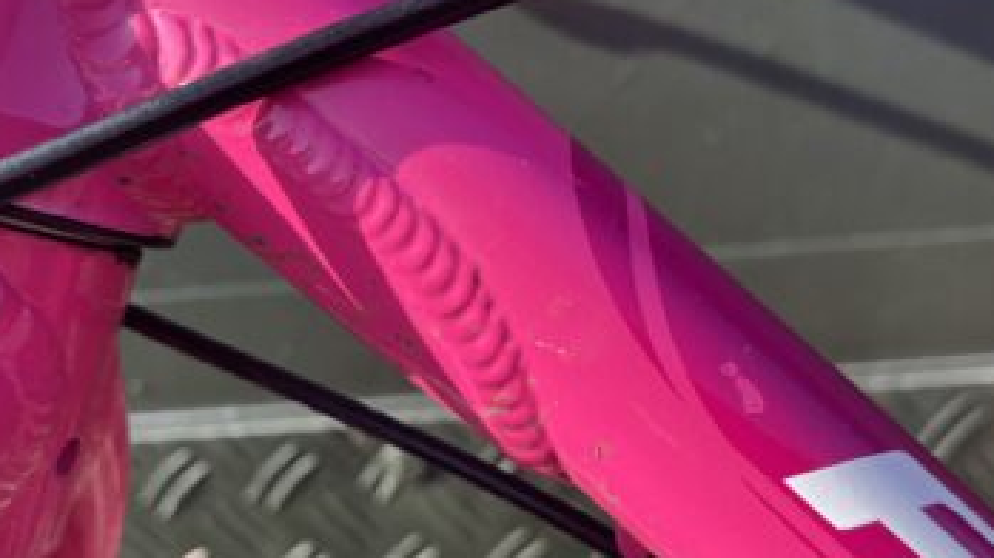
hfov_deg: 51.6
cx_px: 535
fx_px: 1028
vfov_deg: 30.1
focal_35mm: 39
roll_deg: +5.5
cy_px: 390
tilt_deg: -13.6
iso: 50
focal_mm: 5.1
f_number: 1.6
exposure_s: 1/766
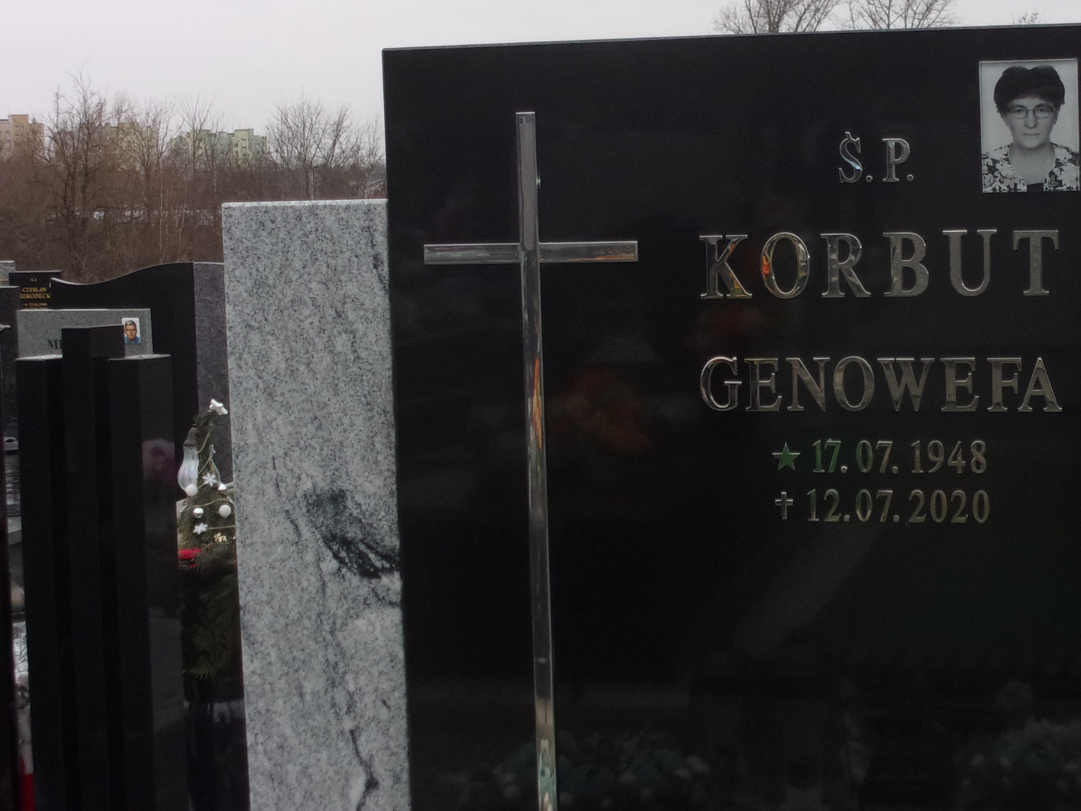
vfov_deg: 18.6
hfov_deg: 24.5
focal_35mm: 79
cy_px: 493
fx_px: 2467
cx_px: 804
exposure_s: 1/280
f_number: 4.9
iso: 125
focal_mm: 9.5
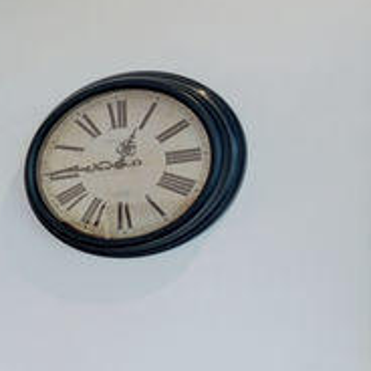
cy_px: 277
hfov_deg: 13.9
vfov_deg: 23.1
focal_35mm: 74
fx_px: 897
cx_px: -573
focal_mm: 16
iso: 400
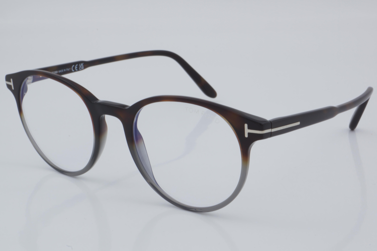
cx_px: 188
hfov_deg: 27.0
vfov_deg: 18.2
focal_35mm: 75
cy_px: 126
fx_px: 785
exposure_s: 1/4
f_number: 32
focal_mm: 50
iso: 100
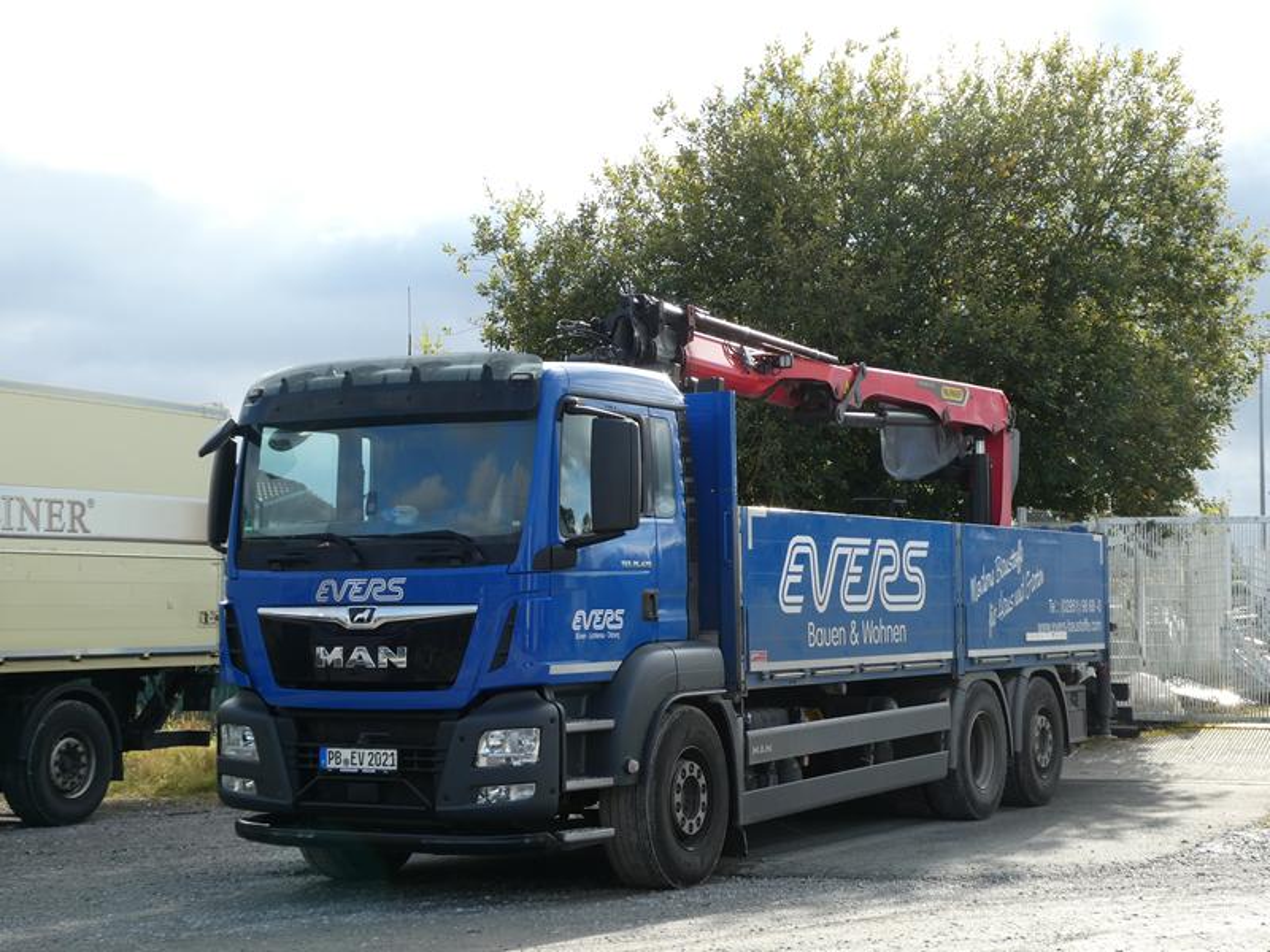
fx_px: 2091
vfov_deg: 25.7
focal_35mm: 57
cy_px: 476
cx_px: 635
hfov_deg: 33.8
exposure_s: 1/250
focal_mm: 10.3
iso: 80
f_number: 4.2
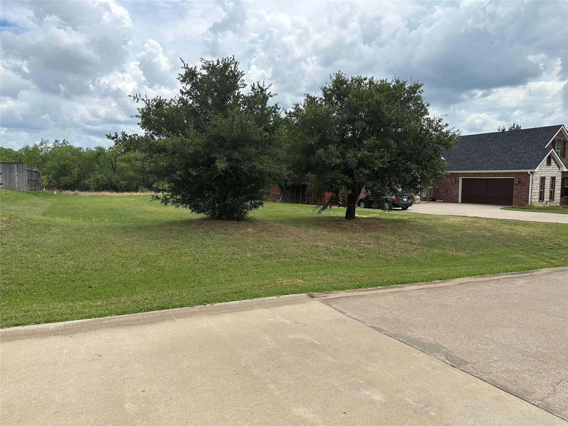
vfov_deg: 56.8
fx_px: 394
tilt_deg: -5.5
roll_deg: +0.2
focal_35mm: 24
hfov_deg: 71.6
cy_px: 213
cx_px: 284
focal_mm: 6.86
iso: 80
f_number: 1.78
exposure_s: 1/5848
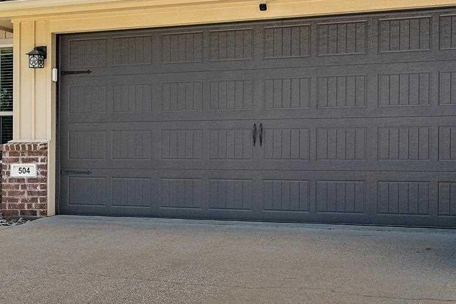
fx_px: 811
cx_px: 162
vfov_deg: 21.2
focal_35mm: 64
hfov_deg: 31.2
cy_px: 178
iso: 800
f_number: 8
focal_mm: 20
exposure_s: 1/5000
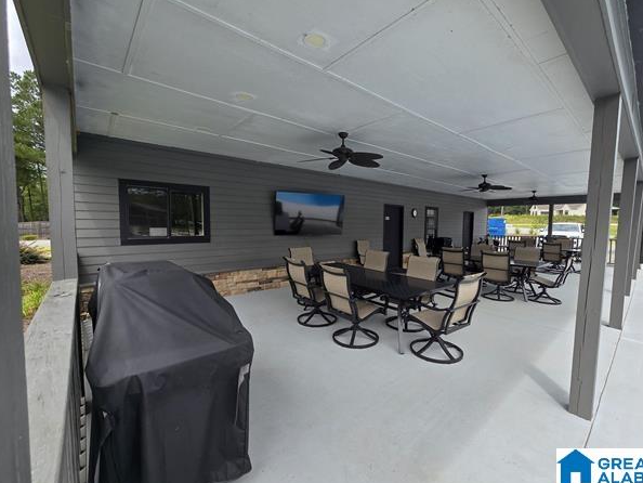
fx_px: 260
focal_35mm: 14
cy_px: 238
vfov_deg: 85.7
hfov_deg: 101.9
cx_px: 340
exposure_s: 1/1019
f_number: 2.2
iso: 50
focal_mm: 2.2
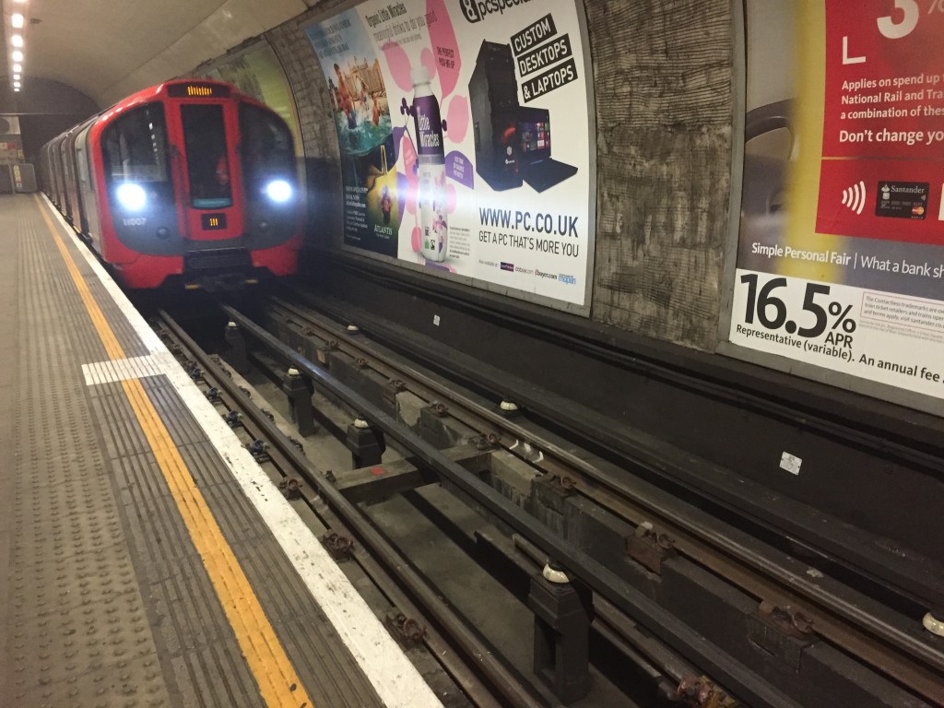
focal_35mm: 29
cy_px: 354
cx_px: 472
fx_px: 791
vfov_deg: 48.2
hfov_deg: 61.7
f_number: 2.2
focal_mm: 4.15
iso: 250
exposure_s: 1/30
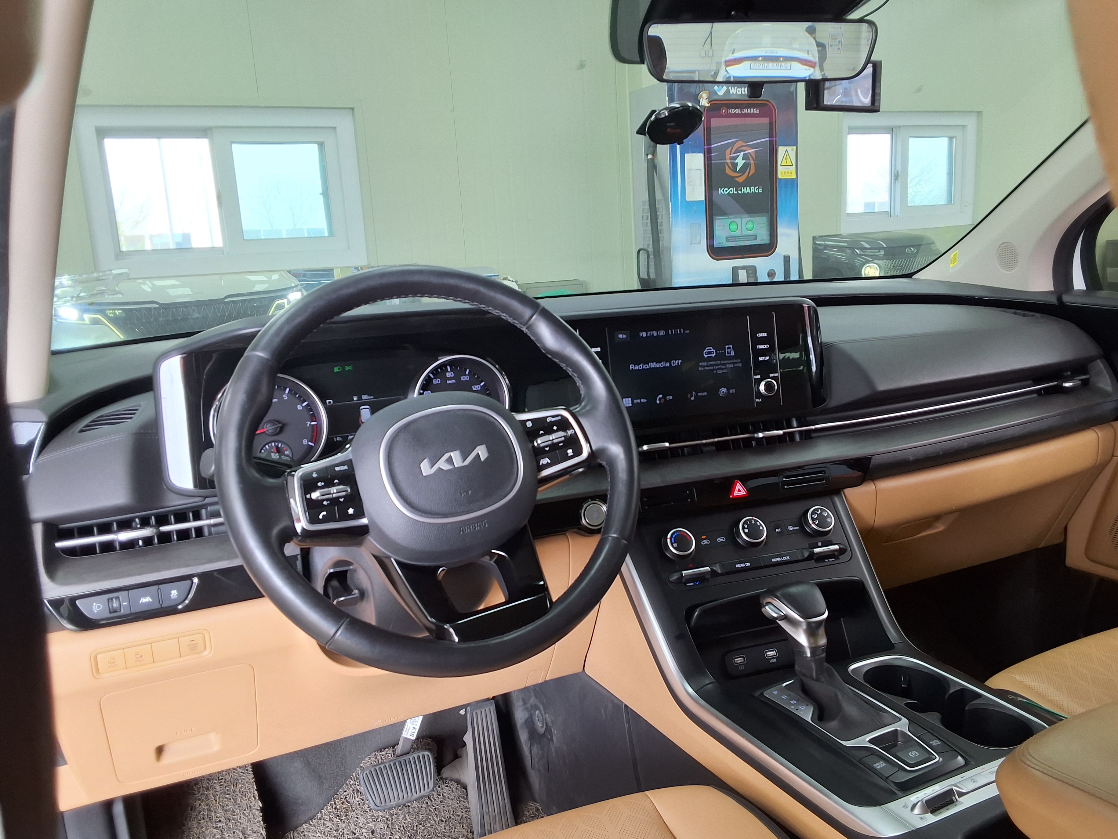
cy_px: 444
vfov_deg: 46.8
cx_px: 593
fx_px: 969
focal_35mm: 30
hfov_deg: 59.9
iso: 50
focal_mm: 2.91
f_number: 1.9
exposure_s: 1/60
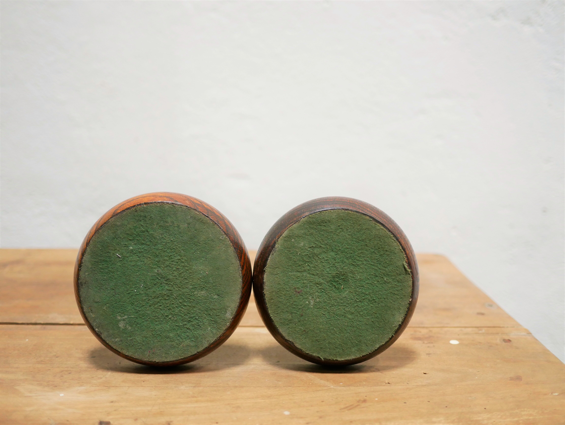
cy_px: 212
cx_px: 282
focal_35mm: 40
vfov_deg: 36.0
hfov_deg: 46.8
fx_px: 653
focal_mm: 20
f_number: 1.7
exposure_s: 1/60
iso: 800
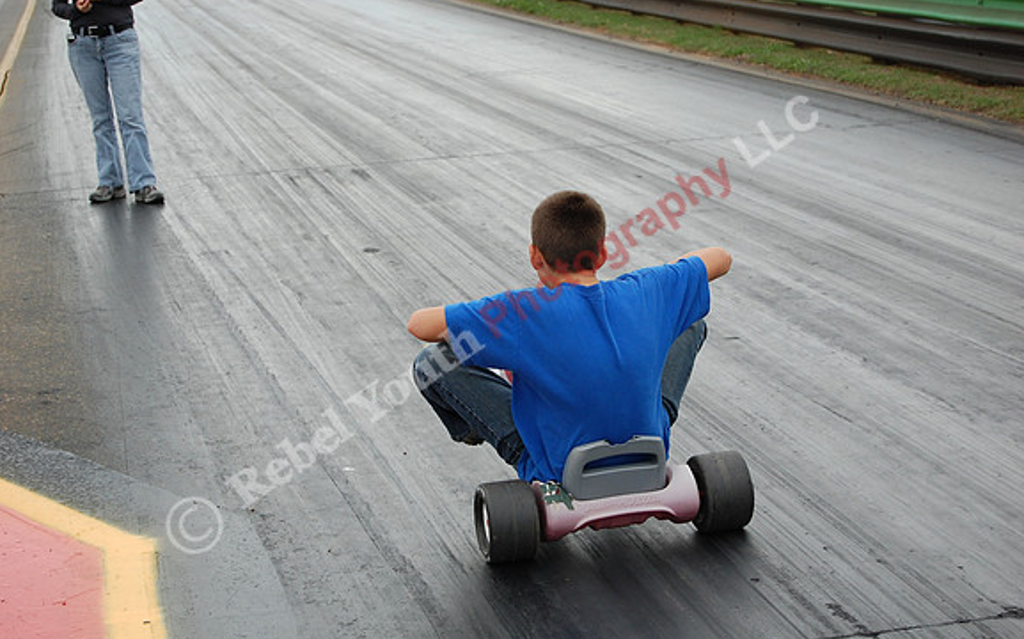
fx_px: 2357
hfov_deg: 24.5
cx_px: 511
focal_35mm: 85
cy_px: 323
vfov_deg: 15.4
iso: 400
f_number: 5.6
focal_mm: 55
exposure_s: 1/1000
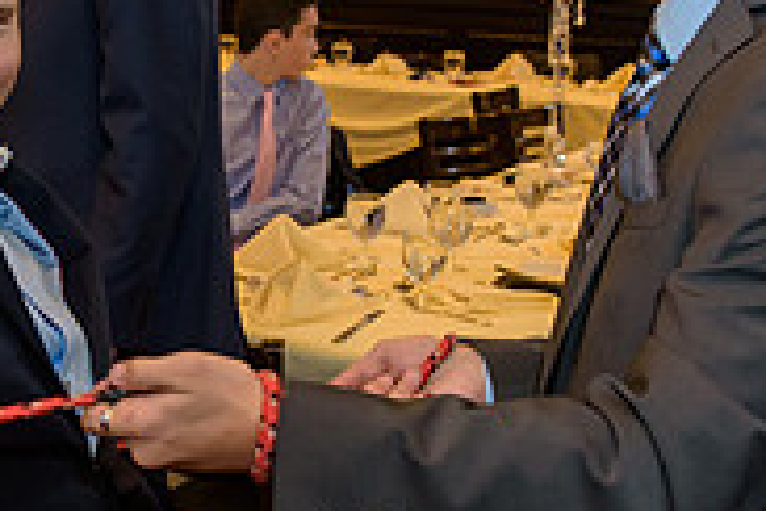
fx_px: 1617
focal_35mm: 76
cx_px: 188
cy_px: 270
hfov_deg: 26.3
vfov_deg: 17.9
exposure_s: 1/125
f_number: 3.2
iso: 1250
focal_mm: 24
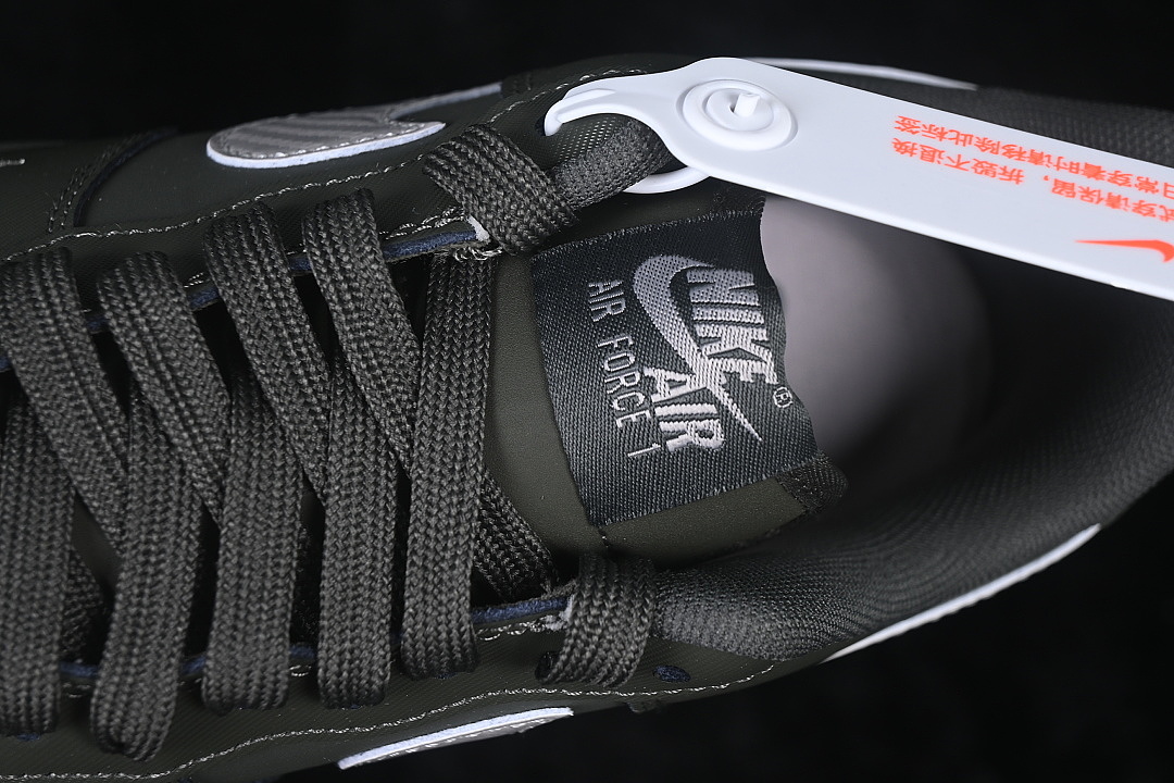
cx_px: 587
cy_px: 392
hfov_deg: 27.0
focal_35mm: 75
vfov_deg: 18.2
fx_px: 2446
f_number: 6.3
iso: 160
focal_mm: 50
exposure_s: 1/60
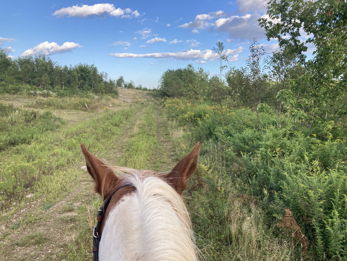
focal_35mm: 28
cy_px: 130
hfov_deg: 63.4
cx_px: 174
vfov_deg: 49.7
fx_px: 281
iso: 20
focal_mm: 3.99
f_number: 1.8
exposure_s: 1/615
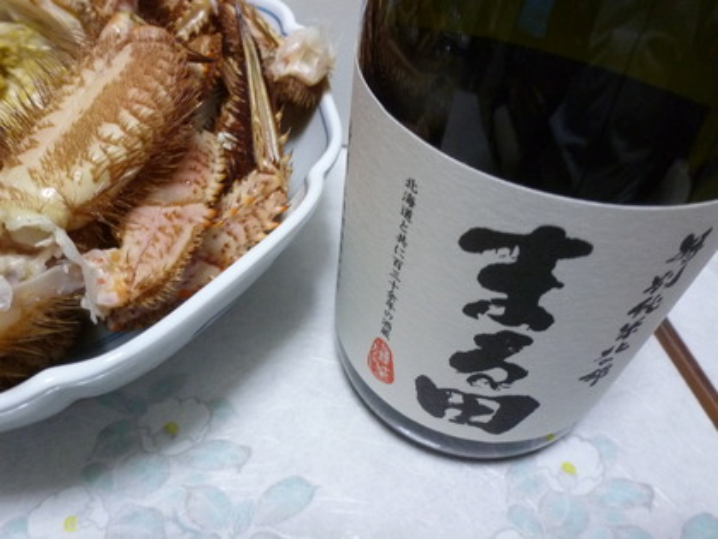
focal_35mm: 26
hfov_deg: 67.3
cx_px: 359
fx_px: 539
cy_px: 270
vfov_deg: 53.1
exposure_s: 1/25
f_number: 3.4
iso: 400
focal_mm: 4.7
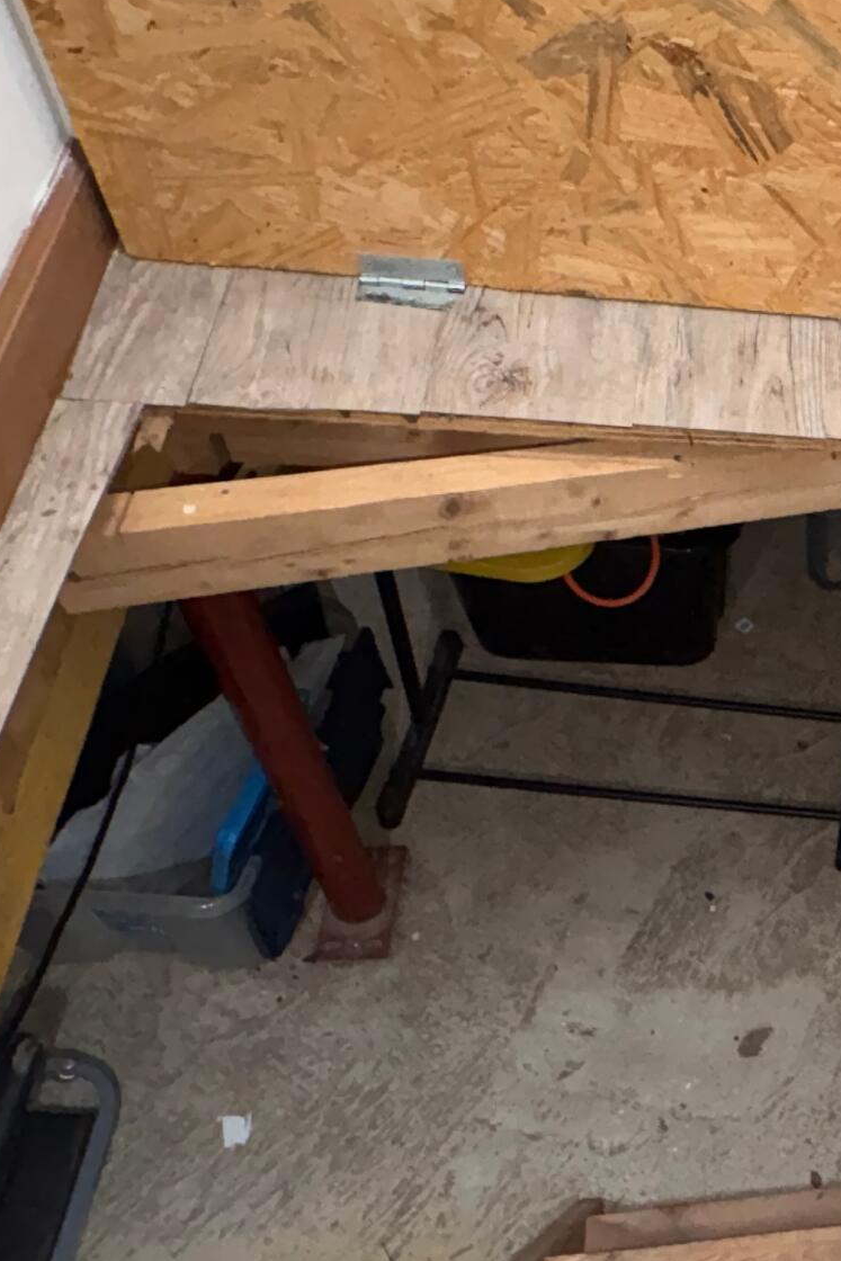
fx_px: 1366
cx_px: 1169
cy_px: 710
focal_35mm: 39
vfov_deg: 49.4
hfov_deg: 27.1
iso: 200
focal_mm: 2.22
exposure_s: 1/60
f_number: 2.2
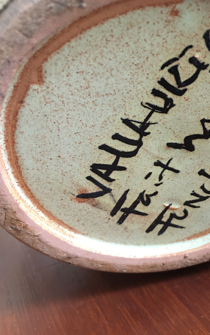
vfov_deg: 47.2
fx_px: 385
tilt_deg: -21.0
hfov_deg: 29.4
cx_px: 183
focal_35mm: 42
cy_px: 164
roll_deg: +8.4
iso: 200
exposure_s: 1/20
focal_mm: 4.15
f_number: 2.2
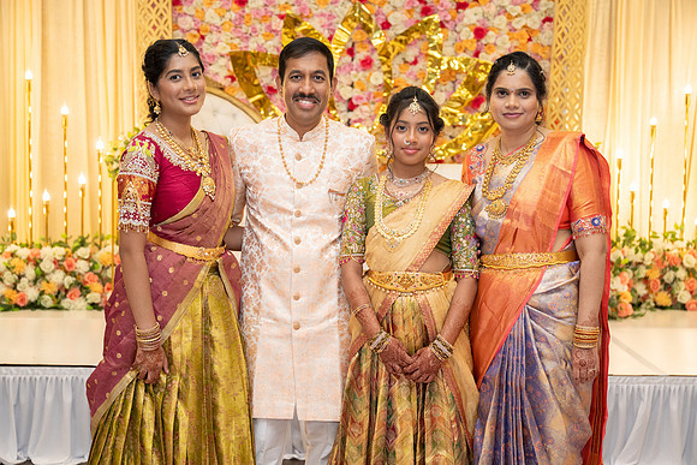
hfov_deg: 34.1
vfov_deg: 23.1
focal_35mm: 59
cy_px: 232
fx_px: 1136
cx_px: 348
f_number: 3.5
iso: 1000
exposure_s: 1/160
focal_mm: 58
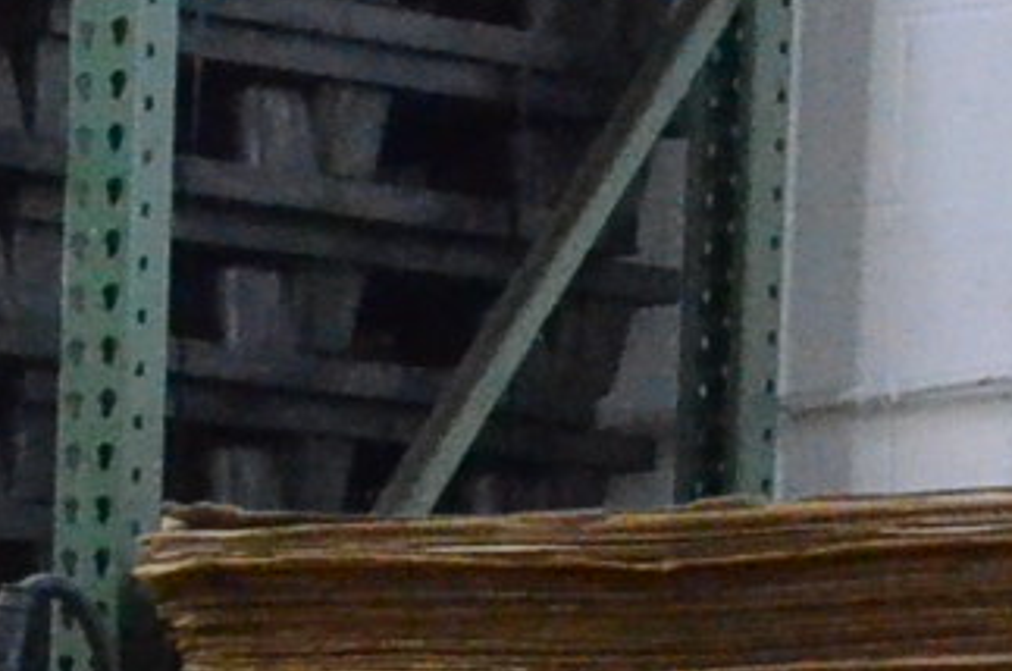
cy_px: 1308
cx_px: -2532
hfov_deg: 6.5
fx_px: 7715
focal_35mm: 275
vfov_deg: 4.9
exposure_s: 1/125
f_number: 9
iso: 6400
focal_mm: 24
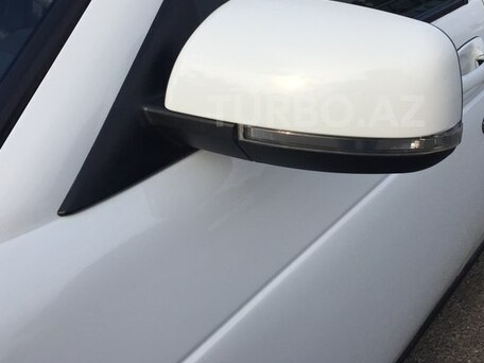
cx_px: 316
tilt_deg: -25.2
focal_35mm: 42
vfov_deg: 33.9
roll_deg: -0.8
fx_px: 587
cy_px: 111
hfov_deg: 44.2
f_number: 2.2
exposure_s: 1/1236
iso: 32
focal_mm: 4.15
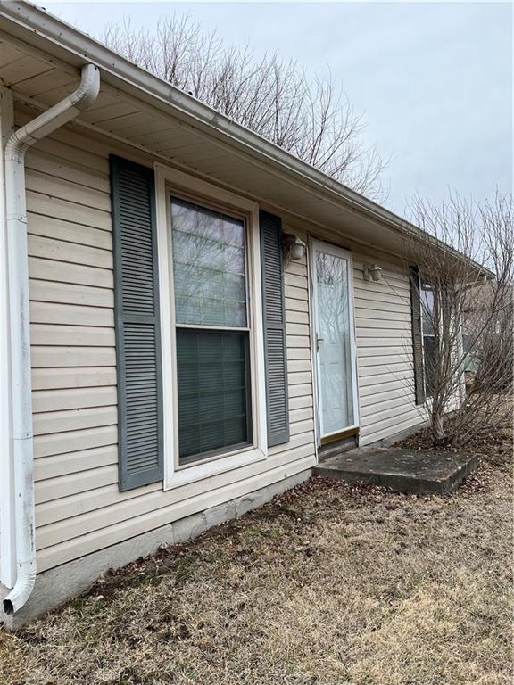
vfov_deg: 67.3
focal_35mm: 26
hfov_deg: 53.1
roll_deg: +2.7
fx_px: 515
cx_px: 257
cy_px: 342
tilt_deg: +1.5
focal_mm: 5.7
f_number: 1.5
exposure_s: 1/1068
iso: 50
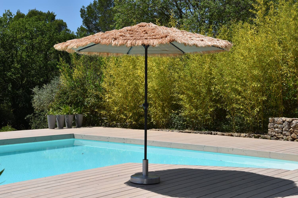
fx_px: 521
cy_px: 99
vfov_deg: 21.6
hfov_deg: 31.9
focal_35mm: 63
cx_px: 149
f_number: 11
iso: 100
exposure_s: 1/200
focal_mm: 42
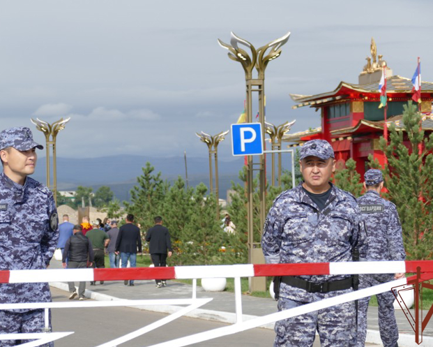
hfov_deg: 12.6
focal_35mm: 153
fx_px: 1961
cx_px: 188
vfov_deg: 10.1
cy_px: 174
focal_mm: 49.07
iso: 125
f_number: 3.9
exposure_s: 1/1000
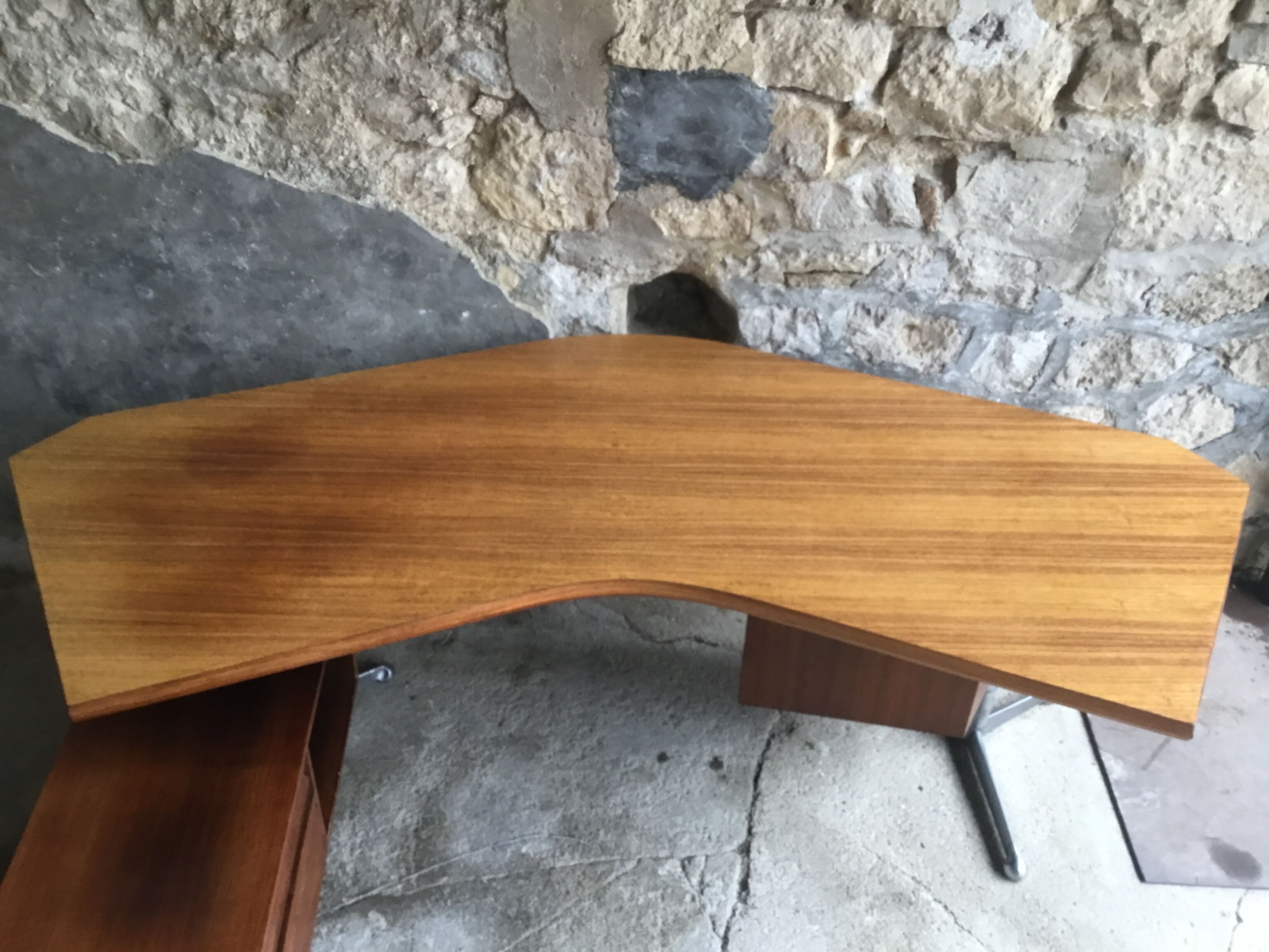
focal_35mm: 31
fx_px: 1136
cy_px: 476
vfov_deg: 45.4
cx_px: 634
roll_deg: -0.5
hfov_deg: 58.4
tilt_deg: -35.2
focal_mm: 3.3
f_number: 2.4
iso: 100
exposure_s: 1/33
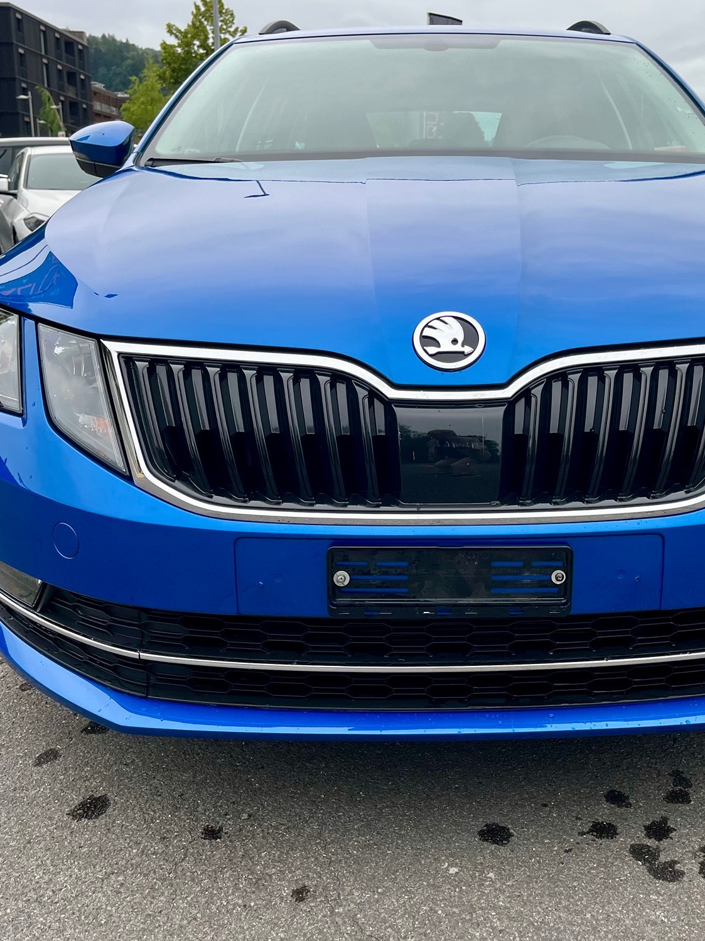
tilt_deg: -14.4
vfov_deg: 52.6
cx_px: 455
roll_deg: -0.8
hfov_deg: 40.3
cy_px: 468
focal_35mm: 35
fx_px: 951
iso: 50
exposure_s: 1/631
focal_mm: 5.1
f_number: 1.6
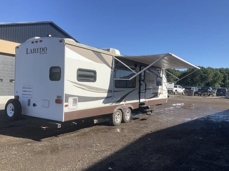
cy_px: 86
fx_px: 192
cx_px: 114
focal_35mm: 29
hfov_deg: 61.7
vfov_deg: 48.2
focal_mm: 3
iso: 25
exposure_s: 1/1730
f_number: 1.8
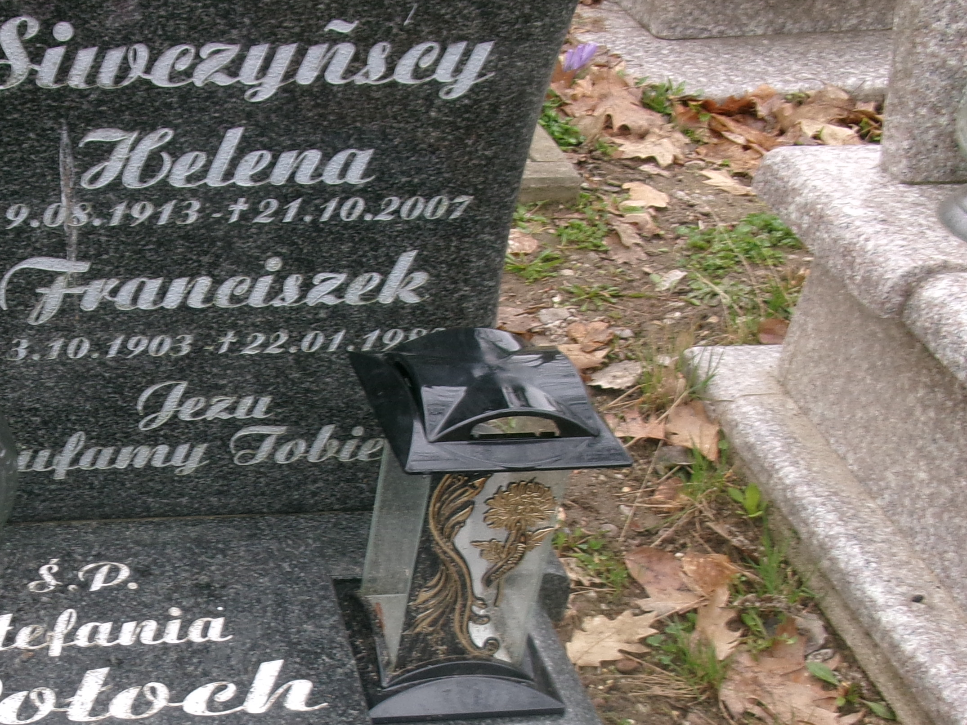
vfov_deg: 24.1
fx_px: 1676
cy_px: 559
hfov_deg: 30.3
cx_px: 43
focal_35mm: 60
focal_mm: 5.1
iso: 100
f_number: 3.9
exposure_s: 1/34
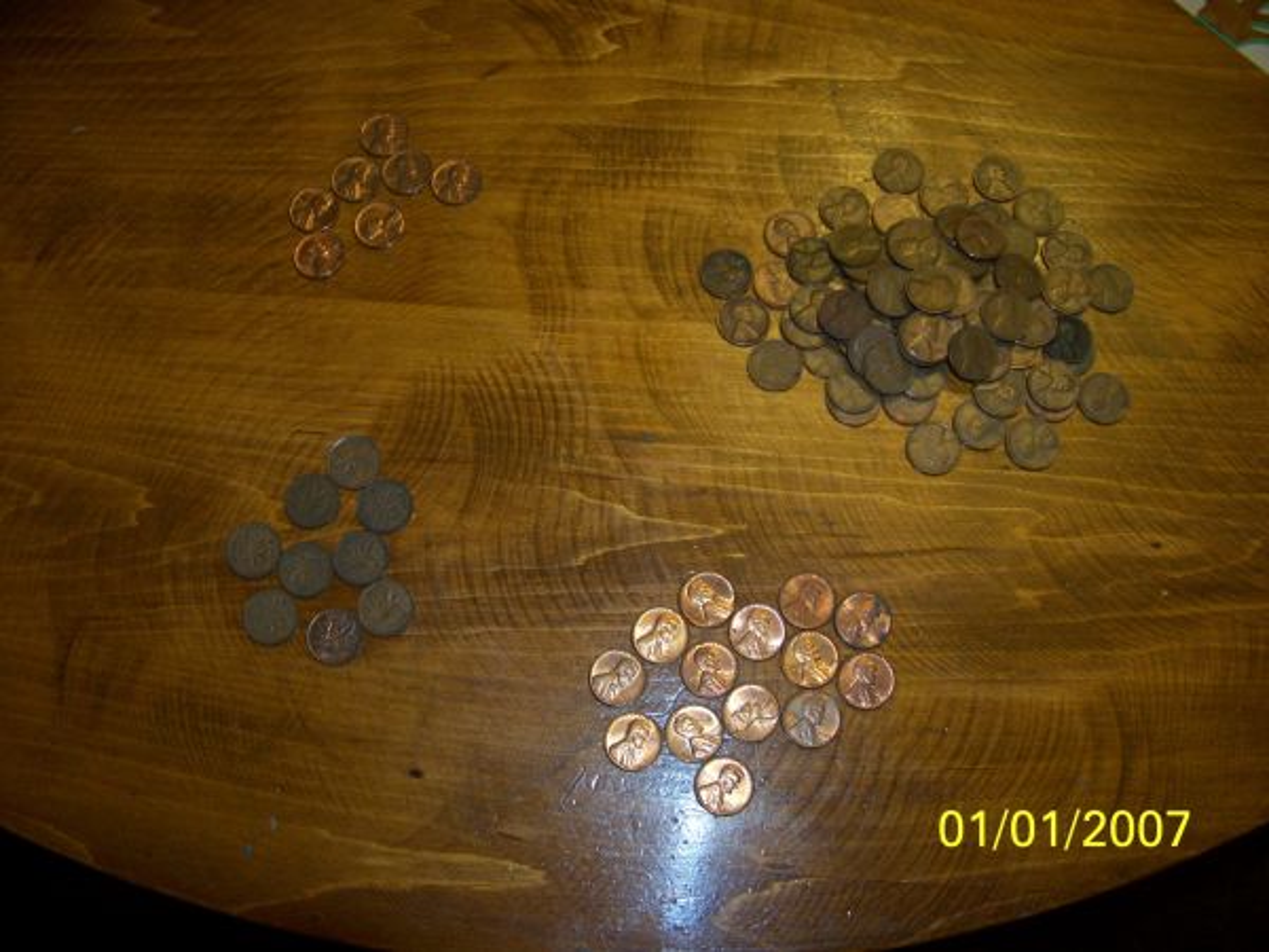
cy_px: 476
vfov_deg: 39.7
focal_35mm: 36
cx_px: 634
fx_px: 1320
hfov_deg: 51.4
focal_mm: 5.85
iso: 100
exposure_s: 1/30
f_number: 2.8
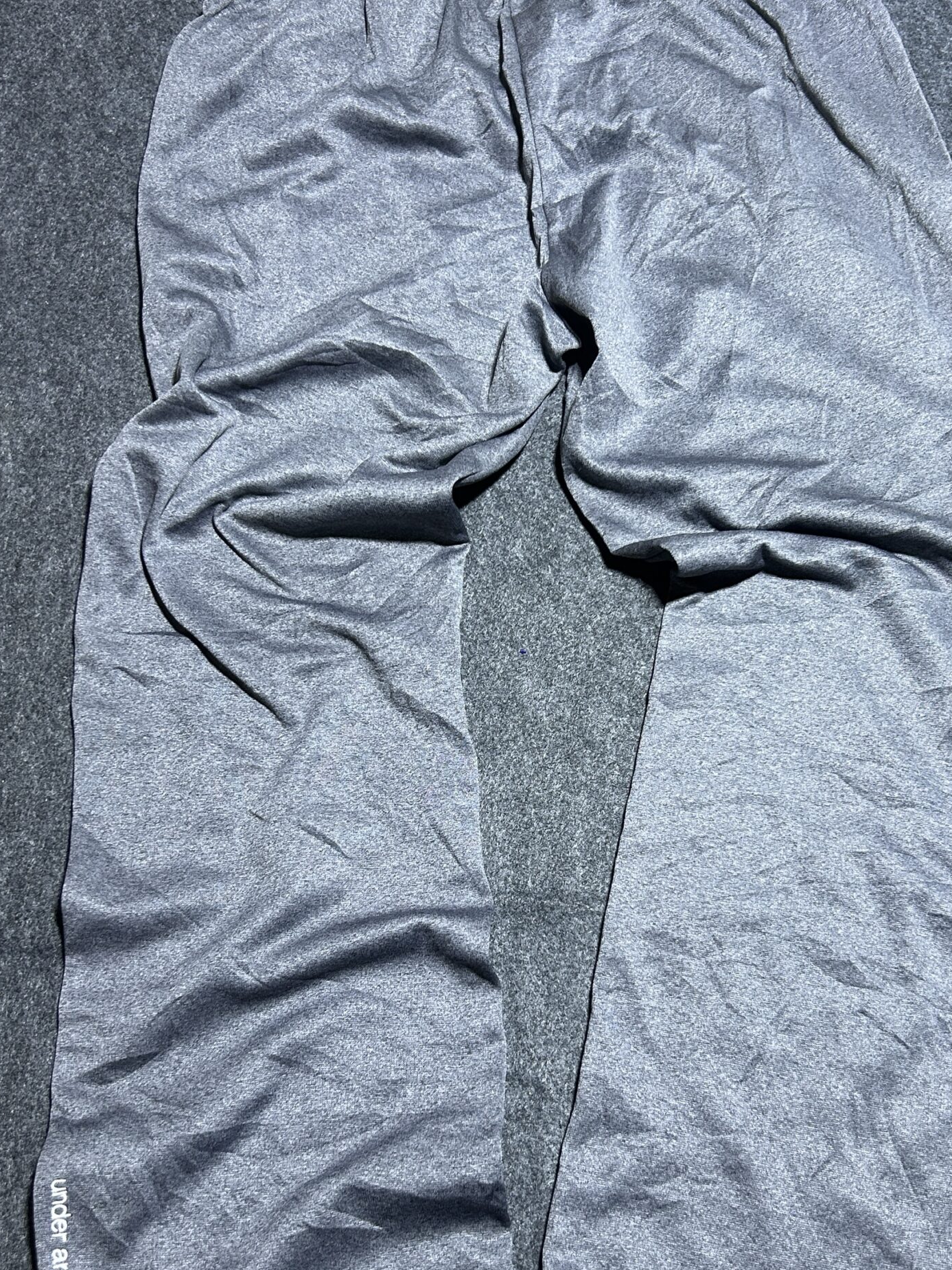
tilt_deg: -49.3
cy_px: 725
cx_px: 554
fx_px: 1320
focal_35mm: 36
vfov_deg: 51.2
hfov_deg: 39.5
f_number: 1.5
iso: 125
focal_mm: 5.7
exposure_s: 1/50
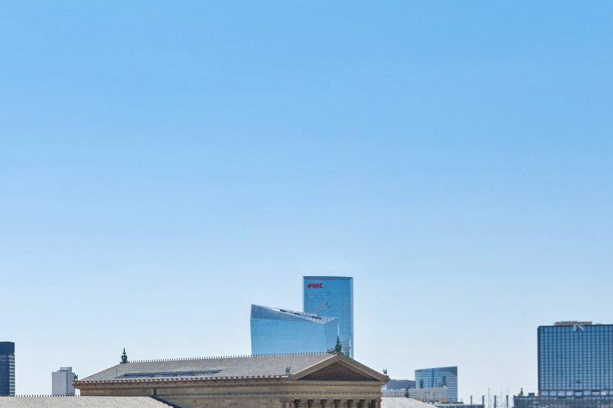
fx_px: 1362
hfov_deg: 24.0
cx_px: -35
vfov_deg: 16.8
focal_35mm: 80
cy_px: 379
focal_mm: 24
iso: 250
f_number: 8
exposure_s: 1/800
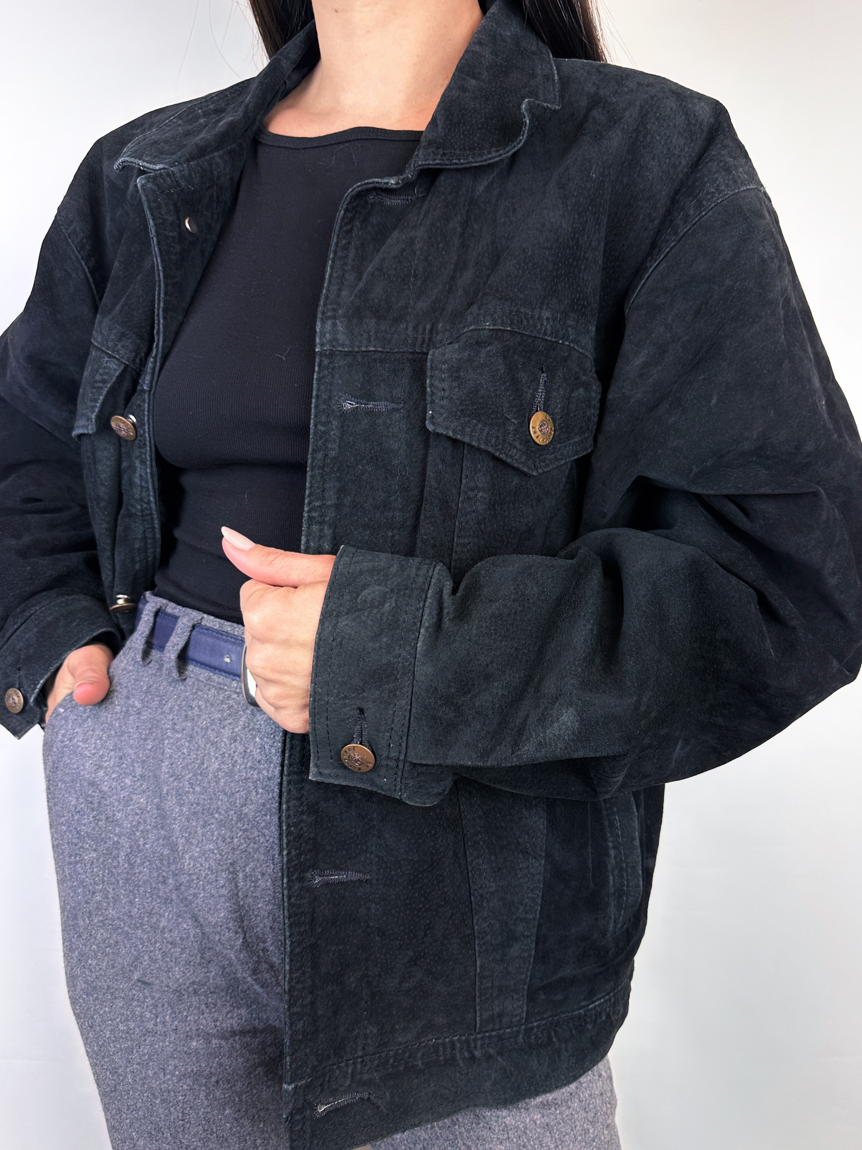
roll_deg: +0.5
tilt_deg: -4.4
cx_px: 431
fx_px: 797
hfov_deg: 56.8
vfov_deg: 71.6
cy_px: 575
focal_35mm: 24
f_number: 1.78
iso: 64
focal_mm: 6.86
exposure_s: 1/100
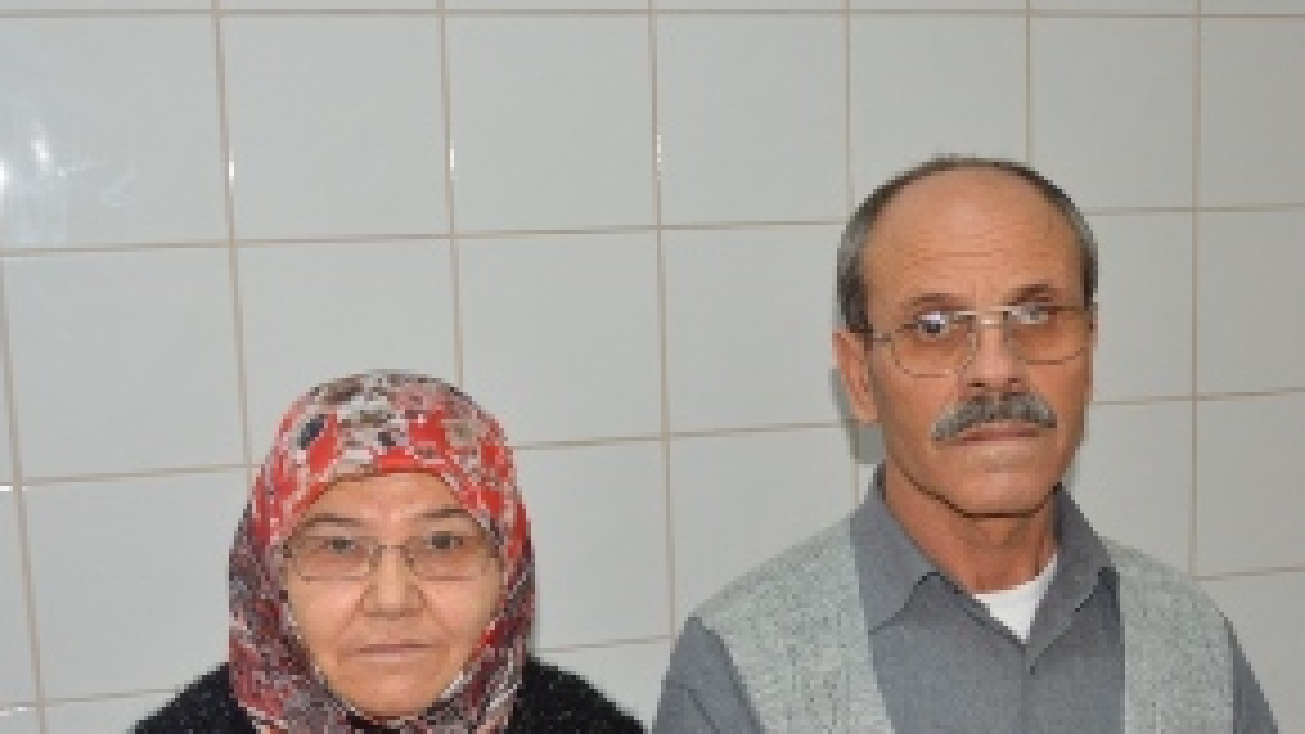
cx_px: 716
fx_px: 1931
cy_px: 603
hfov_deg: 37.3
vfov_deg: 21.2
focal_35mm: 56
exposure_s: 1/80
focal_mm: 23
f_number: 3.8
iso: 400
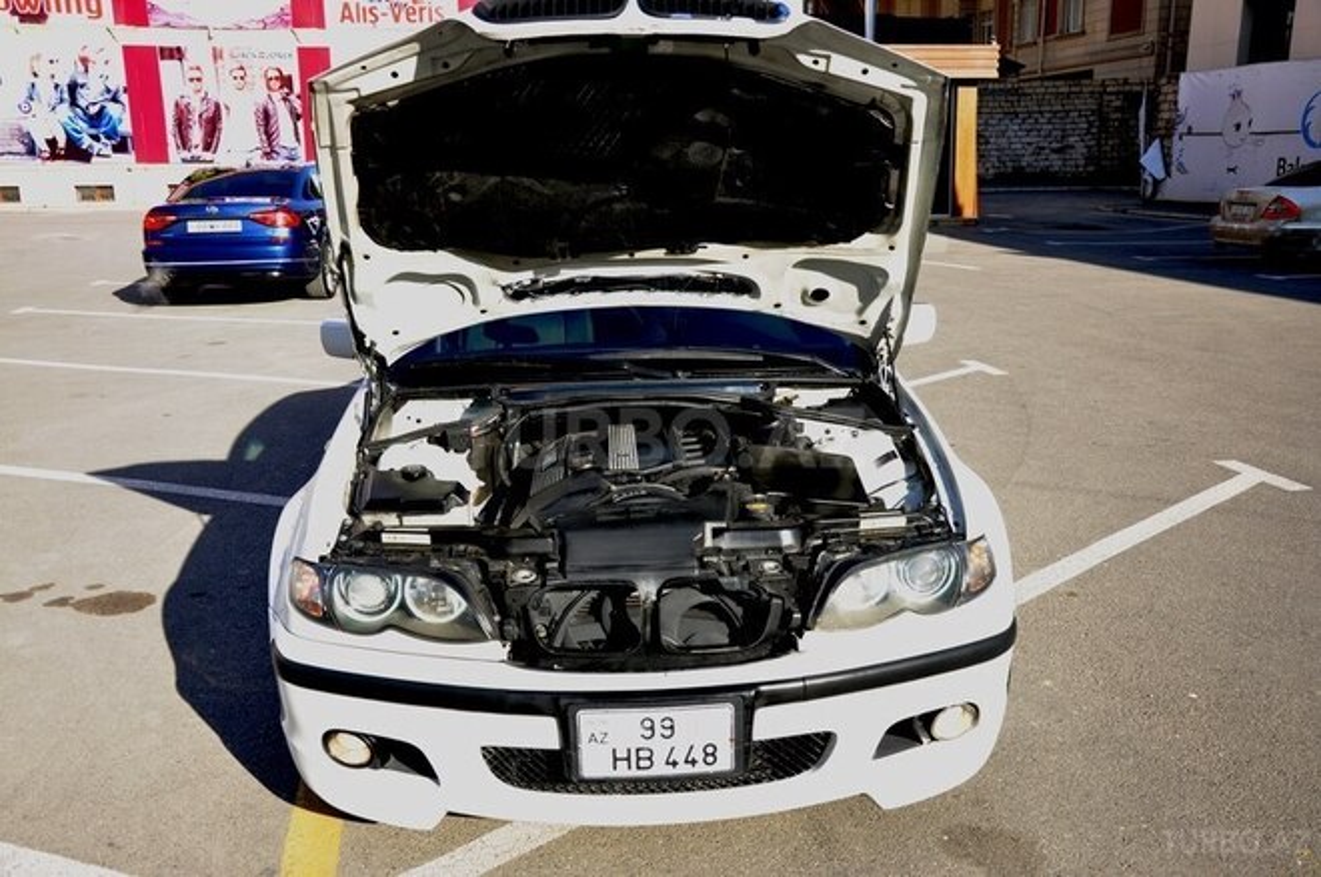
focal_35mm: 33
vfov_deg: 39.9
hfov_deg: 57.3
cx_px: 660
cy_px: 438
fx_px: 1209
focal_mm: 22
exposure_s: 1/200
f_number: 5.6
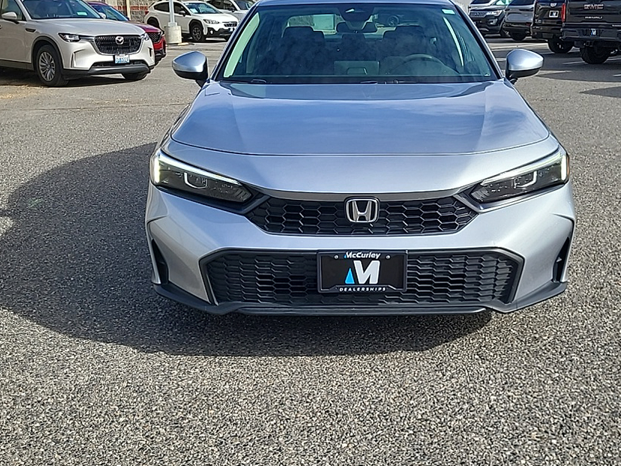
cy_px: 200
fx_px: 538
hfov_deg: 59.8
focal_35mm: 30
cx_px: 351
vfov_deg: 46.7
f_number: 1.8
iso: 50
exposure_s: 1/1732
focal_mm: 5.4
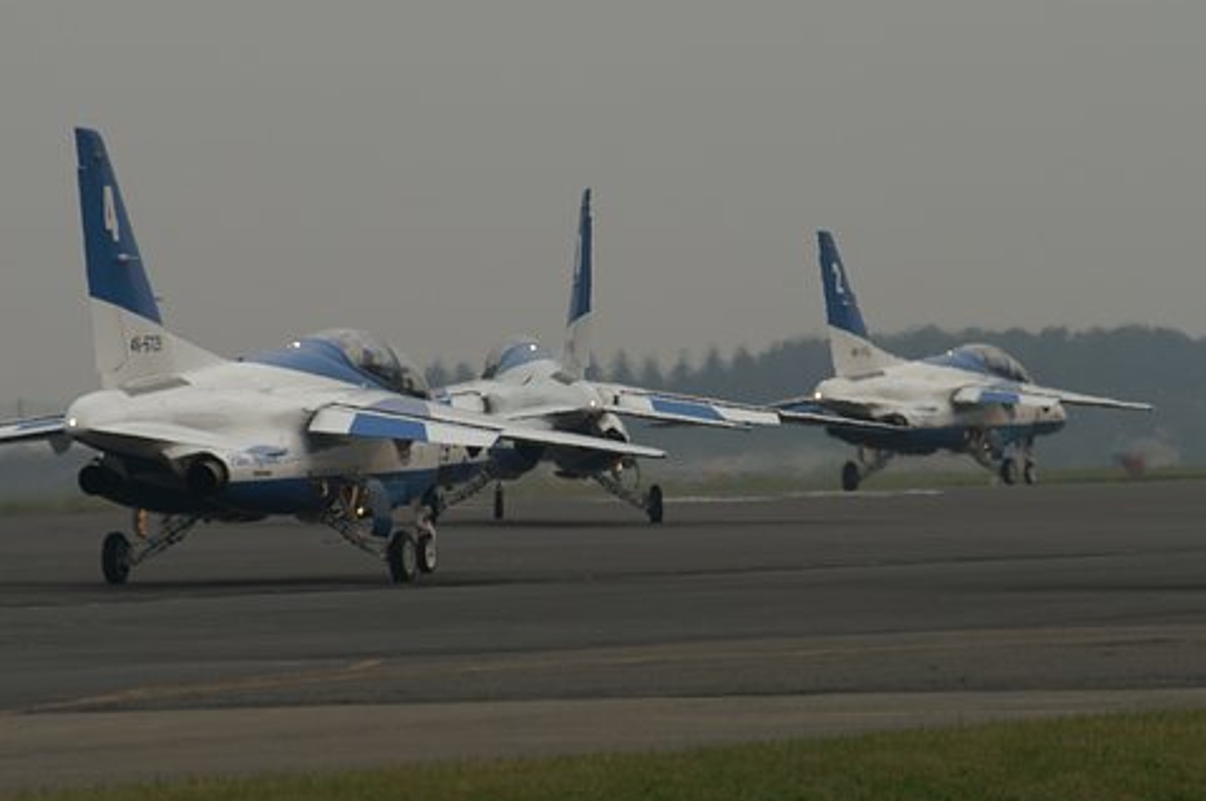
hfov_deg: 5.6
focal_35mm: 369
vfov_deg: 3.7
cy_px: 413
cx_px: 622
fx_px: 12345
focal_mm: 230
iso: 100
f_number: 7.1
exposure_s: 1/125
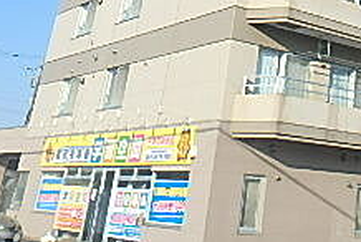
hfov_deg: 28.7
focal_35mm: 64
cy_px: -68
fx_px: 643
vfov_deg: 19.7
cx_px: 389
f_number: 3.5
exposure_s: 1/800
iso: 125
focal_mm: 3.7
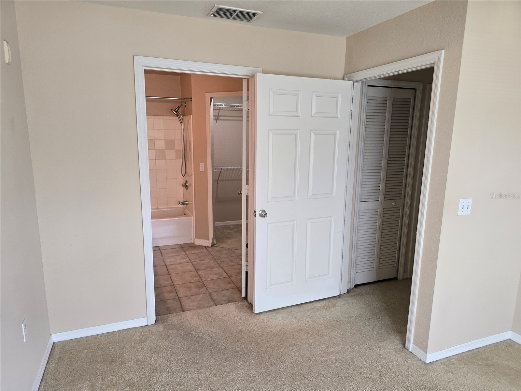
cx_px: 260
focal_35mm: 23
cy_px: 196
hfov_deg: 73.9
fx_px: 346
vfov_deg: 58.9
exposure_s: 1/60
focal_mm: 6.3
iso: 80
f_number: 1.7
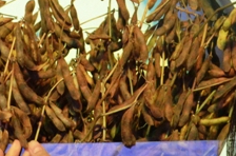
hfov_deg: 7.5
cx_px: 174
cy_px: 209
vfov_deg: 5.0
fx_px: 1791
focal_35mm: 274
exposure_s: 1/320
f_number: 9
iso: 3200
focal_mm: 40
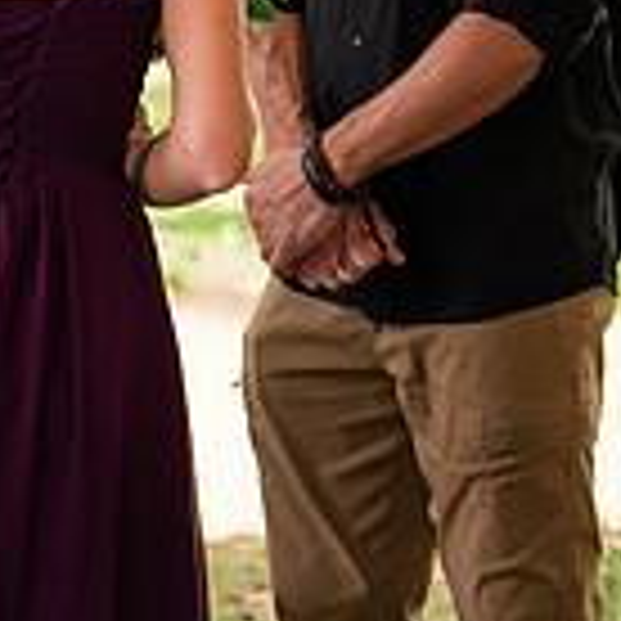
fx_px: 6272
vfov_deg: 5.7
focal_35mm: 309
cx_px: -127
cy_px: 183
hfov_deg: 5.6
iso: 160
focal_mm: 70
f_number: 2.8
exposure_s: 1/250
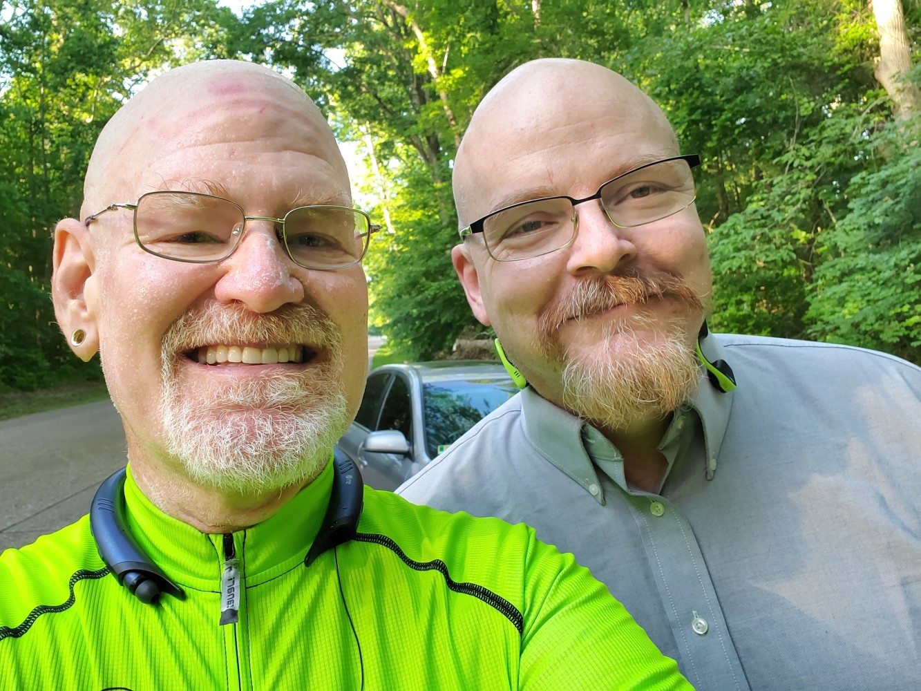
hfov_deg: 56.8
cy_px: 346
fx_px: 851
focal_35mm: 32
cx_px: 460
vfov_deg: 44.2
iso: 80
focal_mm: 3.3
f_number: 1.9
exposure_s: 1/120
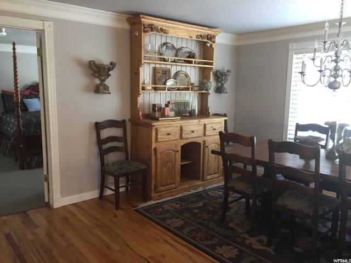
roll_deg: +0.0
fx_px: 294
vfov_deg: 48.2
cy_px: 132
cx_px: 176
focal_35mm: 29
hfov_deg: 61.7
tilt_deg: -8.2
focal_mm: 4.15
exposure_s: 1/30
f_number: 2.2
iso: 160
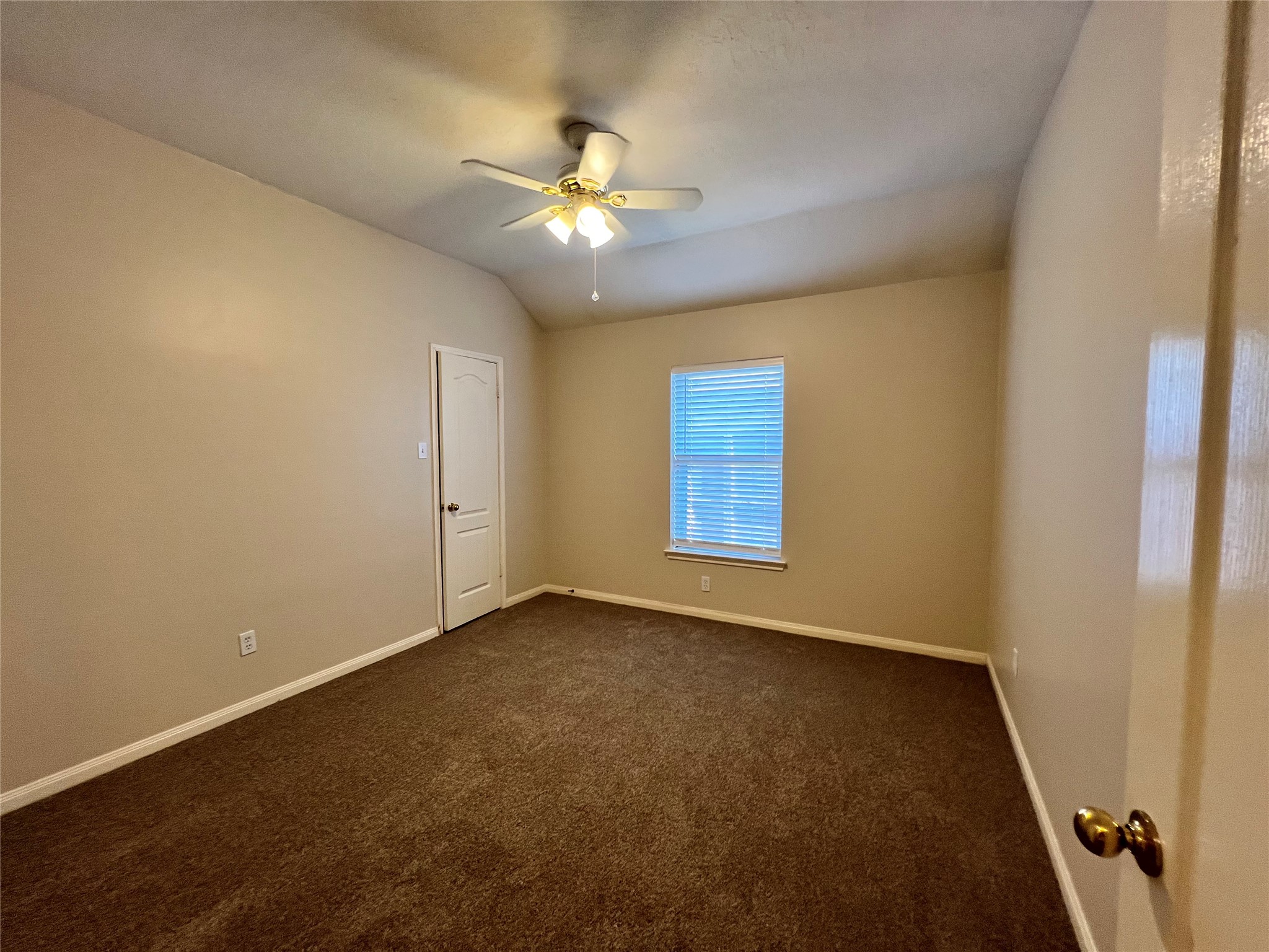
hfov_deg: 106.2
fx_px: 477
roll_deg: -0.3
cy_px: 476
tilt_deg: -3.8
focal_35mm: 13
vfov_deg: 89.9
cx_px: 634
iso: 200
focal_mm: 1.57
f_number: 1.8
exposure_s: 1/120
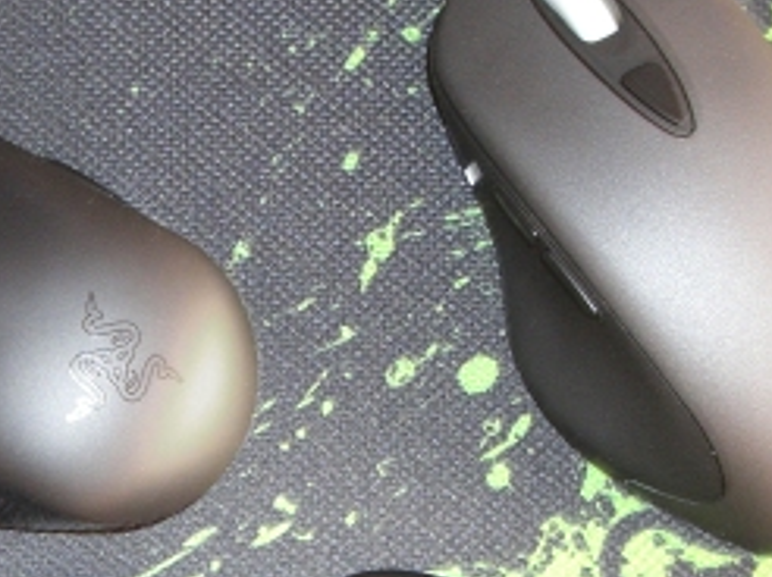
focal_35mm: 99
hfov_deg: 19.8
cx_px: 326
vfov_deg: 14.8
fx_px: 2206
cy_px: 455
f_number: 2.7
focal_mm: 6.2
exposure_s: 1/60
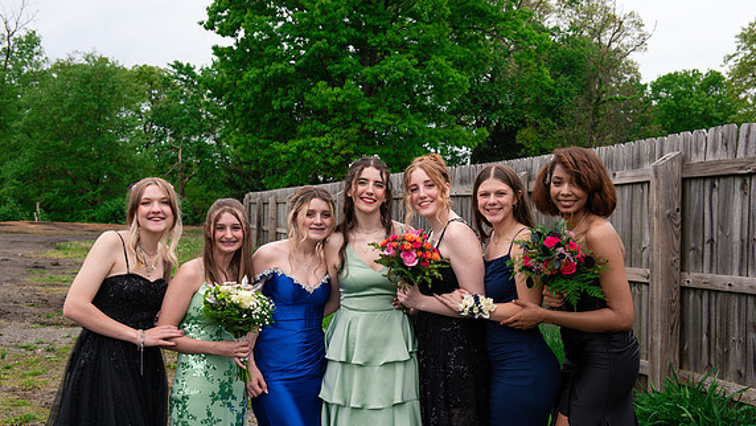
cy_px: 248
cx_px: 381
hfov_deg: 40.6
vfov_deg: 23.5
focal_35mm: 51
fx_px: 1023
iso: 500
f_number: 8
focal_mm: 48
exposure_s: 1/250
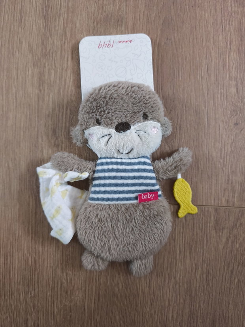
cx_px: 122
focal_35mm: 23
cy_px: 164
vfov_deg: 73.9
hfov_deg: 58.9
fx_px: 217
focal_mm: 6.57
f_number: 1.6
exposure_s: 1/50
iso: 500
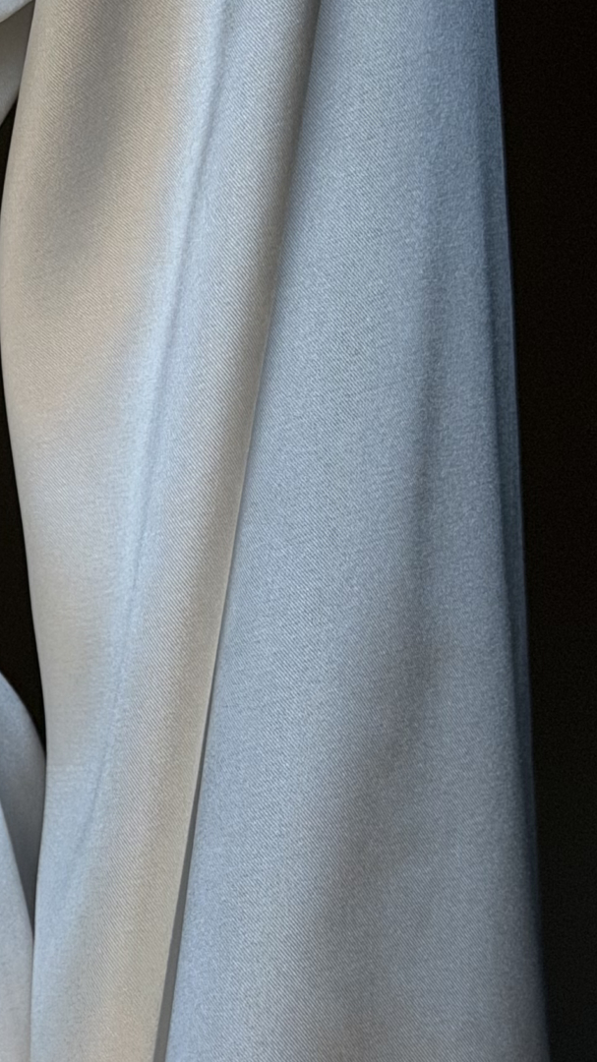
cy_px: 565
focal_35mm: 124
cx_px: -322
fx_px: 3492
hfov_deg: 9.5
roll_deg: -5.0
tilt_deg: -5.0
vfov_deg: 17.3
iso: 64
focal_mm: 6.76
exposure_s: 1/1678
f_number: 1.78
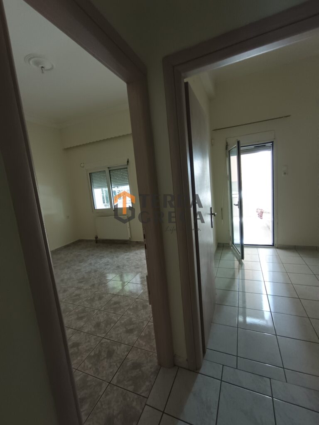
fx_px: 184
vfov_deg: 98.2
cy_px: 212
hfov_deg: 81.7
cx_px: 160
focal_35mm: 15
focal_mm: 1.65
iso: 495
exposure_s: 1/33.3
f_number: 2.2
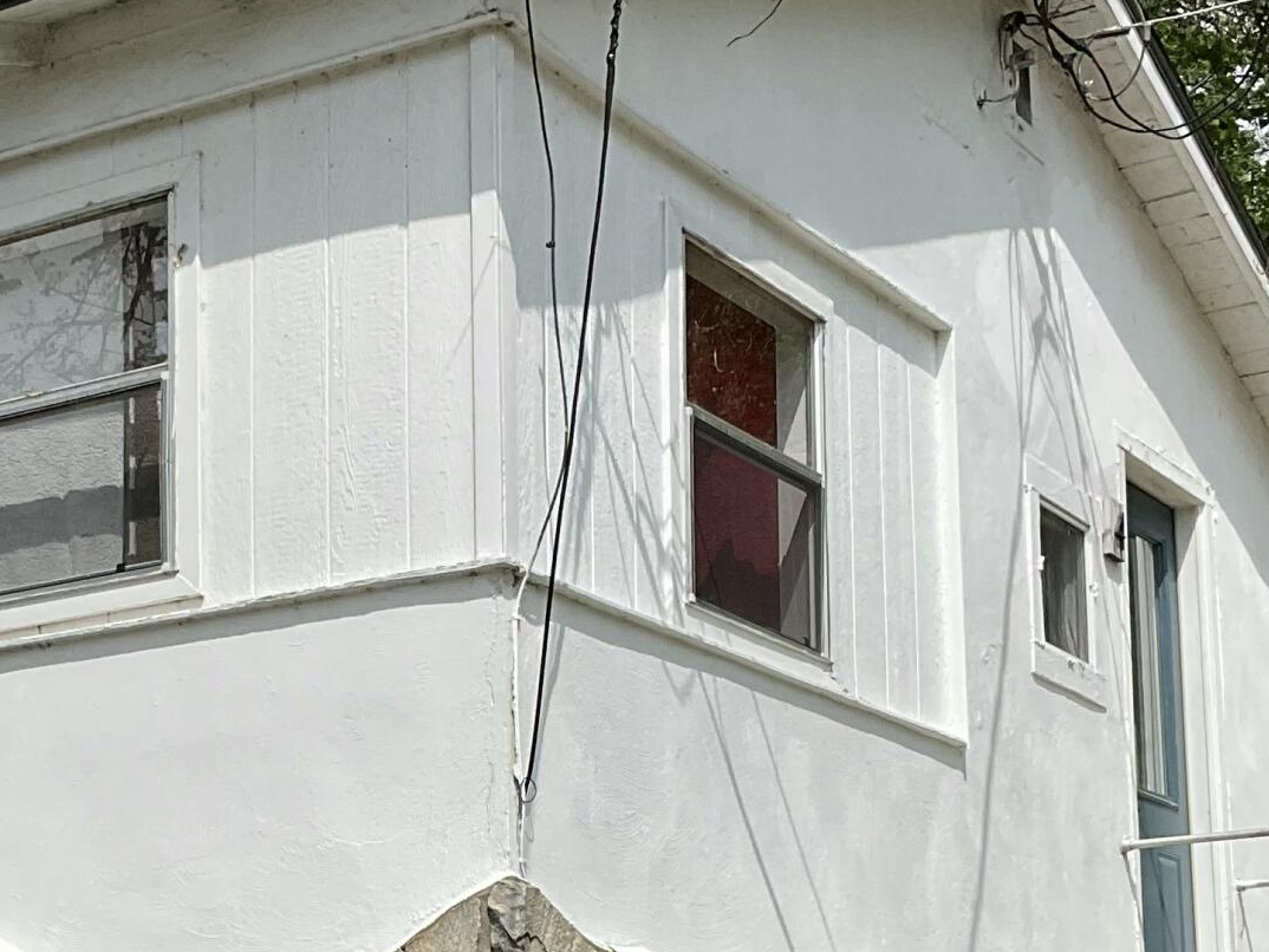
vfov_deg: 17.9
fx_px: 2970
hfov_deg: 23.8
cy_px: 868
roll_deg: +0.1
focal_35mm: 81
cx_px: 295
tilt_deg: +6.3
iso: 16
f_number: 1.8
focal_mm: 3
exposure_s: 1/4065
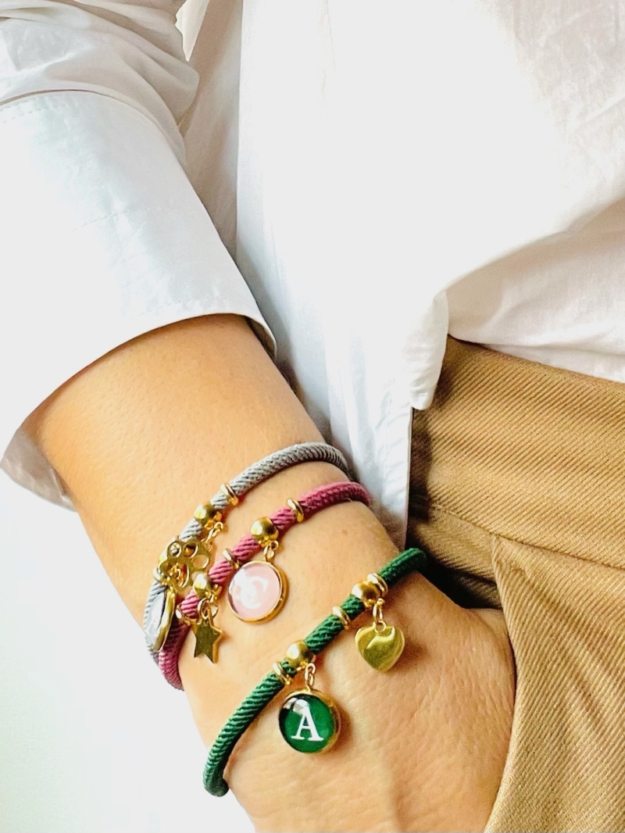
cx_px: 312
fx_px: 722
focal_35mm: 30
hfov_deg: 46.8
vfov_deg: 60.0
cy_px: 416
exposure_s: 1/60
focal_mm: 2.71
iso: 125
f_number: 2.2
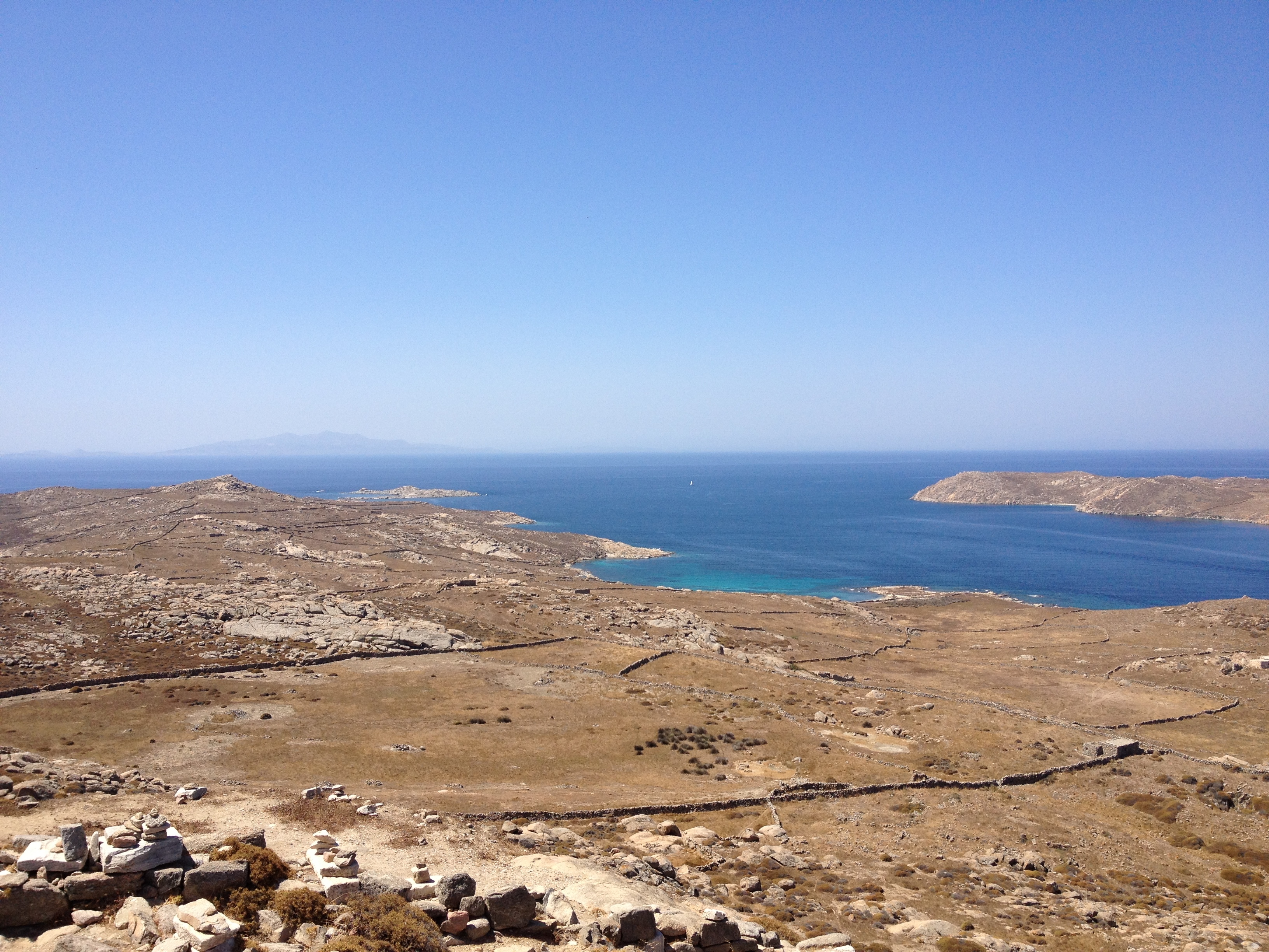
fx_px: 1283
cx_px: 634
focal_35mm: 35
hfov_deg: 52.6
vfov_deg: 40.7
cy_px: 476
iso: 50
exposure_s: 1/2045
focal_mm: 4.28
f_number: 2.4
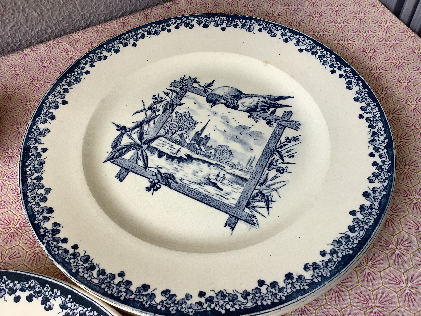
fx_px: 377
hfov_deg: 58.4
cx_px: 210
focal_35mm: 31
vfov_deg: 45.4
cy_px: 158
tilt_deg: -53.7
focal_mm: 3.3
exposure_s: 1/120
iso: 50
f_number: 2.4
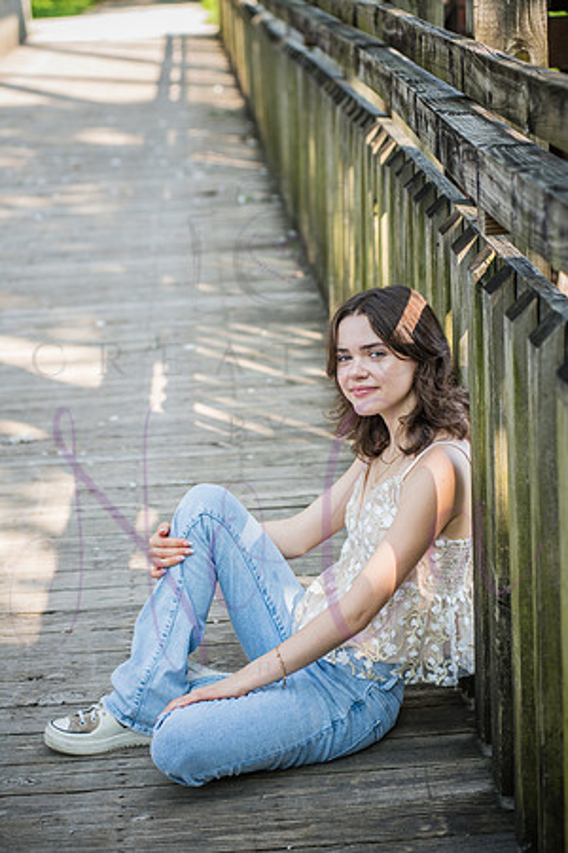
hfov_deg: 17.1
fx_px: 1893
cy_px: 426
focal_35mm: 80
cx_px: 284
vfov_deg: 25.4
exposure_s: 1/320
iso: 400
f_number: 5
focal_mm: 80
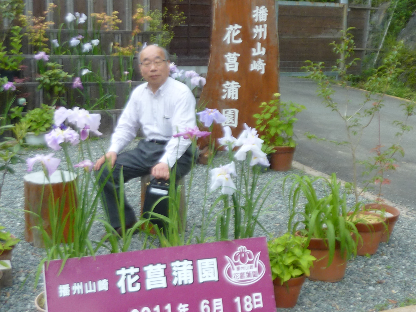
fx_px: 577
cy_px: 156
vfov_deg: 30.3
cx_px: 208
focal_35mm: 48
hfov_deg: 39.7
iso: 80
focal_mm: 4.4
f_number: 3.3
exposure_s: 1/40
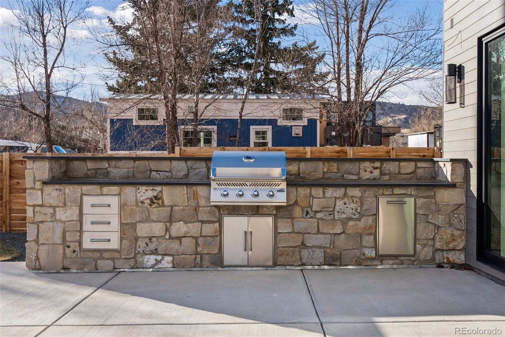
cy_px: 168
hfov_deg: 50.7
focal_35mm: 38
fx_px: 533
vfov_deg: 35.0
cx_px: 252
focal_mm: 38
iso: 400
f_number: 8
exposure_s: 1/1000
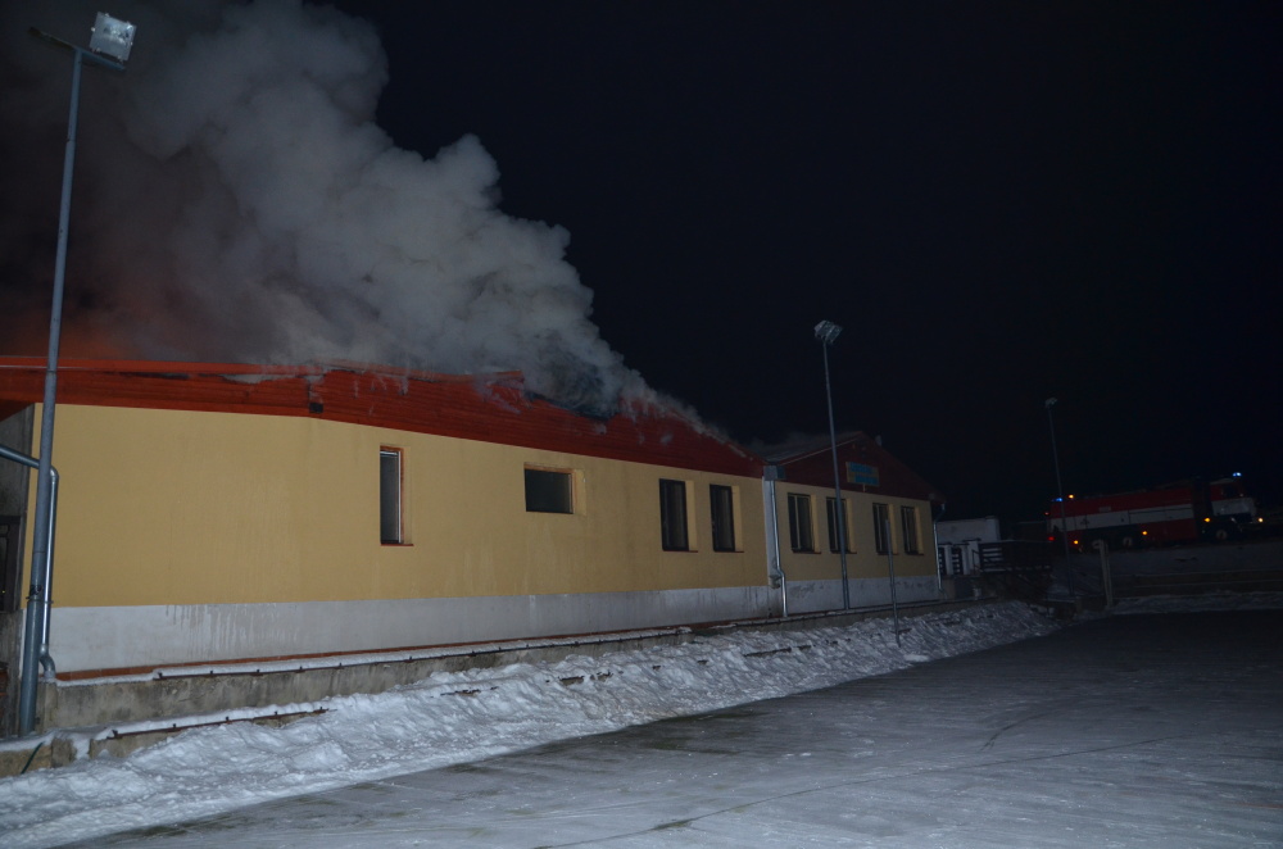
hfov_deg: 73.9
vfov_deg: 52.9
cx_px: 642
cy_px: 424
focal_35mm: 24
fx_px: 853
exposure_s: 1/60
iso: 800
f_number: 4
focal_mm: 16
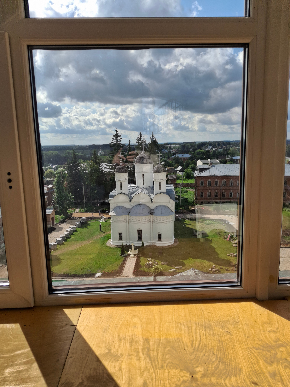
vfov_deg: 69.4
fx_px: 279
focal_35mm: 25
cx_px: 145
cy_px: 194
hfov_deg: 54.9
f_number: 1.8
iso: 25
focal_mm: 4.69
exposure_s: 1/1374
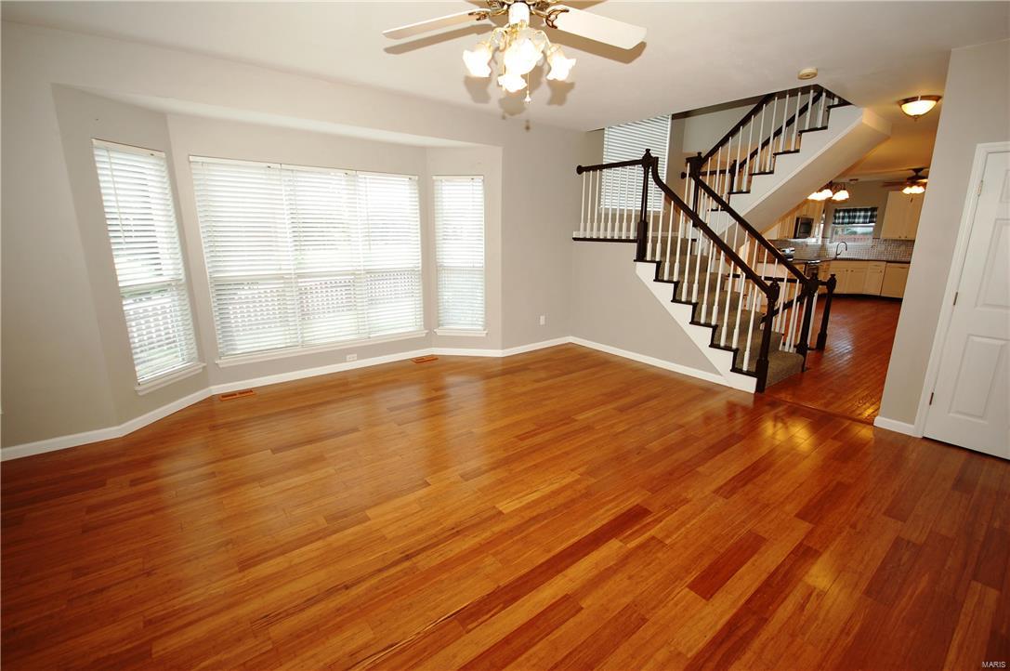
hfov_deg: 100.5
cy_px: 336
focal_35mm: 15
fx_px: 420
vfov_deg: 77.2
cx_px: 505
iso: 200
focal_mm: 10
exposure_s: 1/60
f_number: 4
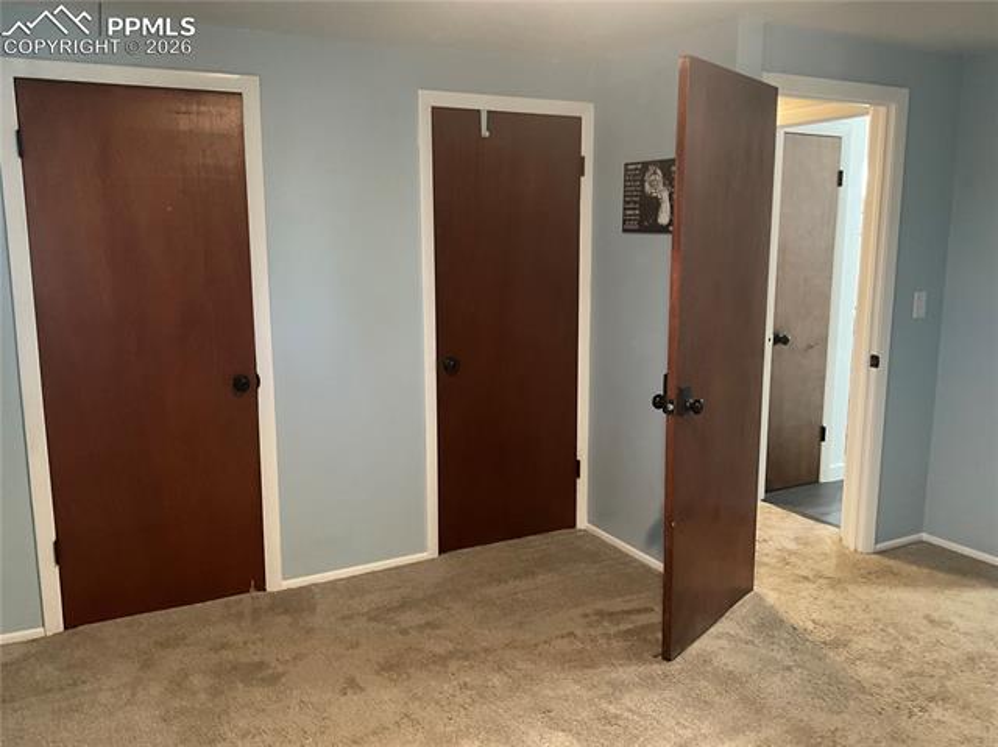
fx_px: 835
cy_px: 374
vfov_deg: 48.2
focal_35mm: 29
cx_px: 499
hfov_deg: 61.7
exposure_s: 1/40
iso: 320
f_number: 1.8
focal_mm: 3
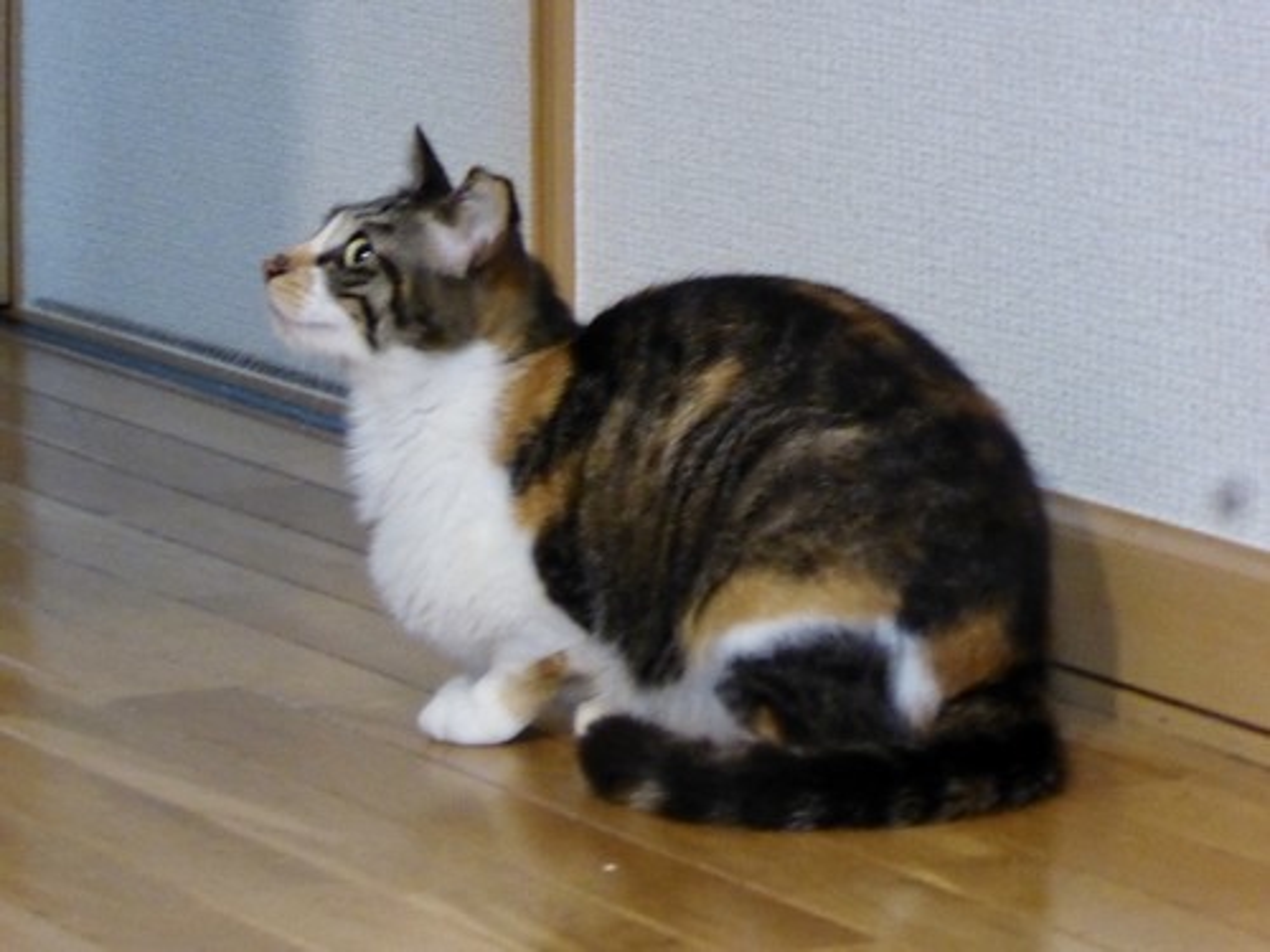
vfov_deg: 7.4
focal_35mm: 200
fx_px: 7338
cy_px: 476
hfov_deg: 9.9
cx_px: 635
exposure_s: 1/4
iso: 1600
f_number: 5.6
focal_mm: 35.8
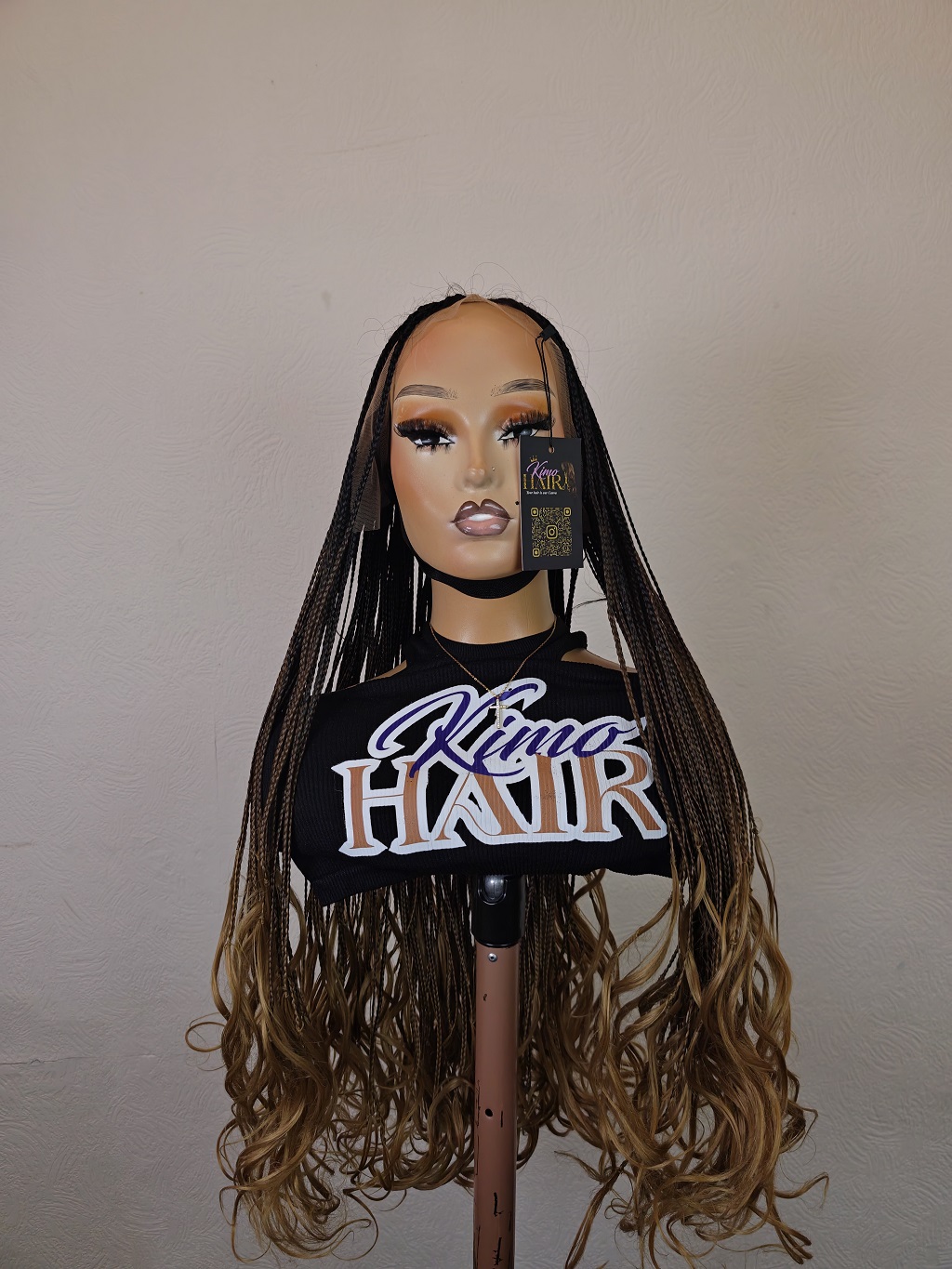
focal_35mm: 23
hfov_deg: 58.9
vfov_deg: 73.9
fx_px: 843
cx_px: 476
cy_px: 634
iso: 50
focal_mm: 6.55
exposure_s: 1/440
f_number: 1.6
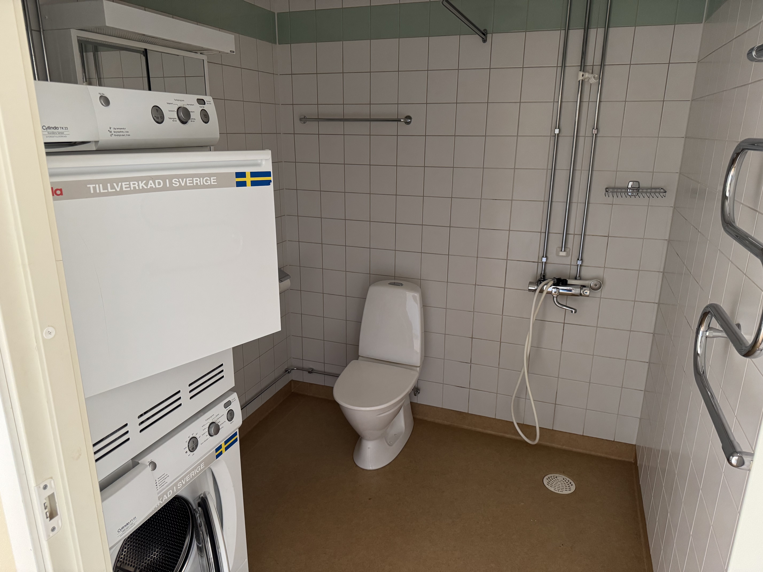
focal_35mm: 24
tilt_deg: -14.7
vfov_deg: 56.8
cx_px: 382
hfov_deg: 71.6
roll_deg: -0.4
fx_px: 529
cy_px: 286
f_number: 1.78
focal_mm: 6.76
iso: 320
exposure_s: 1/60
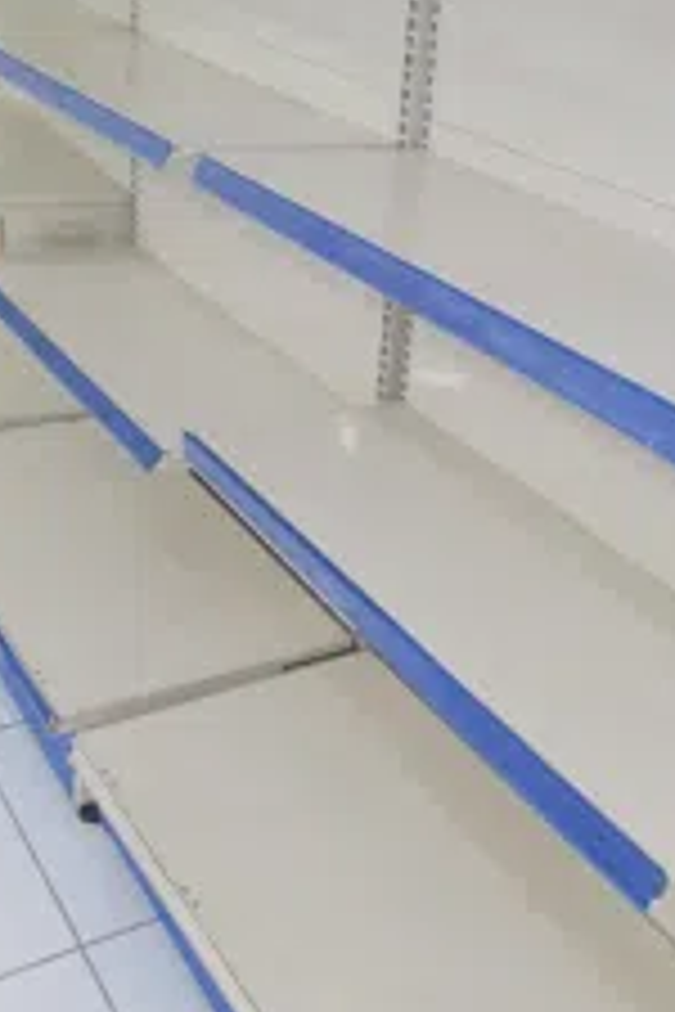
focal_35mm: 48
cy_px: 301
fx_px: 1350
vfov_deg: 40.4
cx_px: 392
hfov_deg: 28.0
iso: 320
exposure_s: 1/100
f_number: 2.4
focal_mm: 4.32
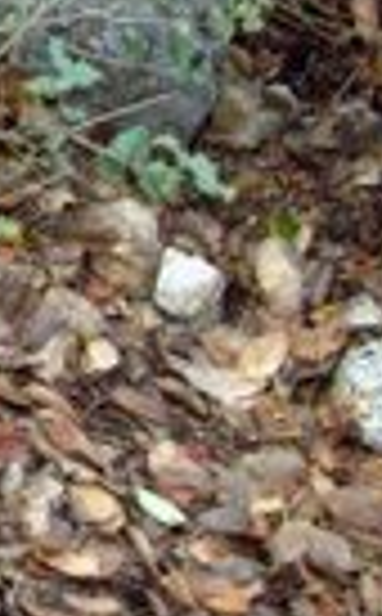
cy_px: 112
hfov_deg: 7.1
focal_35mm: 177
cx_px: -413
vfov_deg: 11.8
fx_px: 2964
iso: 400
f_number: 2.8
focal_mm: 7.9
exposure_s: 1/40
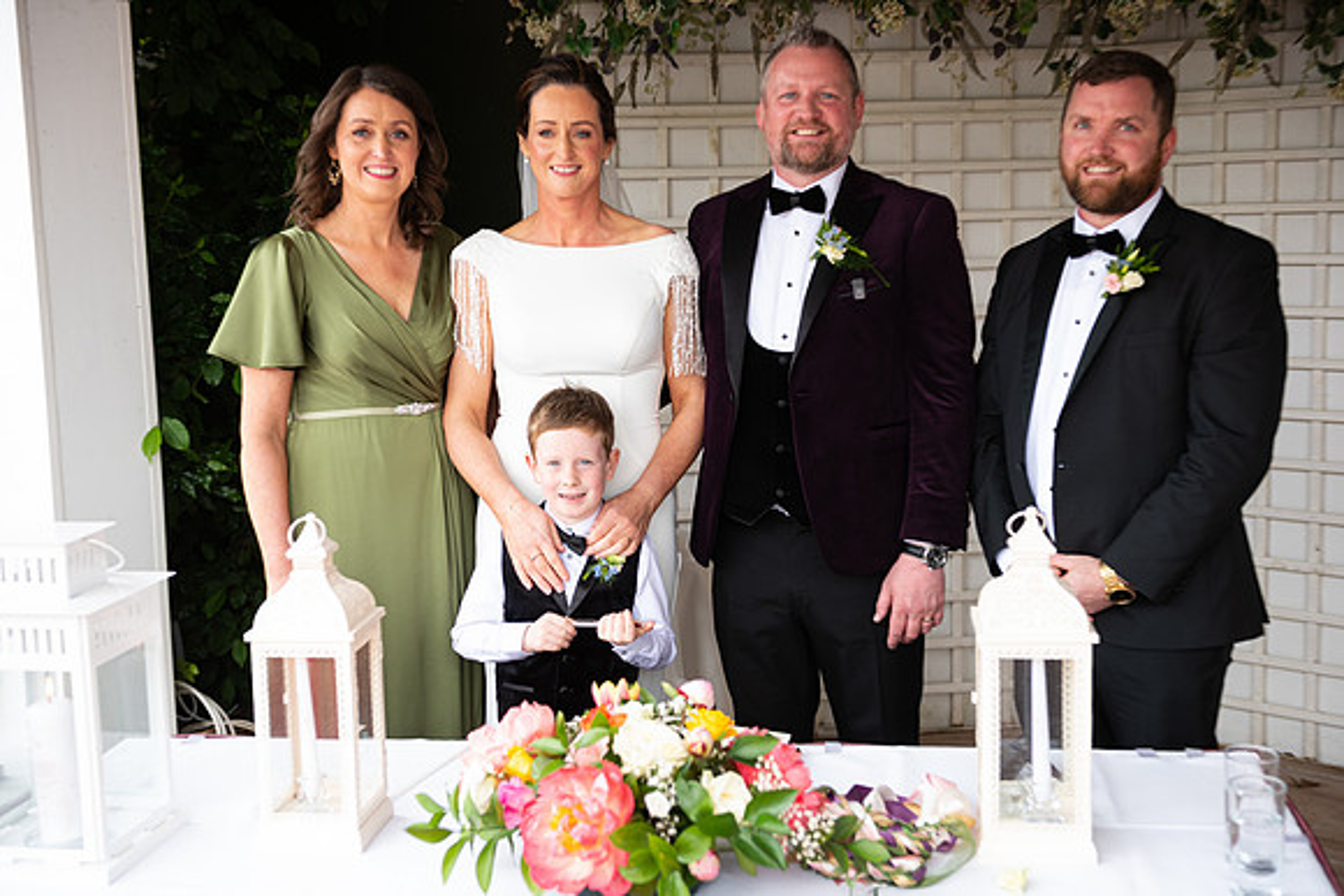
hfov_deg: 41.1
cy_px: 448
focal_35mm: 48
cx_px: 672
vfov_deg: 28.1
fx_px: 1792
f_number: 3.5
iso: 200
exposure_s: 1/160
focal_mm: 48
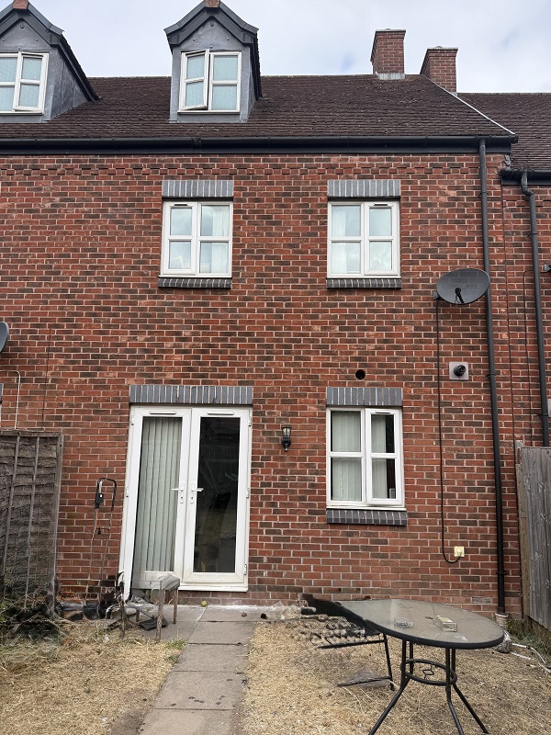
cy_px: 368
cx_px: 276
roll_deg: -1.2
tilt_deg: +8.6
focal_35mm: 24
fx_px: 509
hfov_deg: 56.8
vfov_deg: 71.6
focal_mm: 6.76
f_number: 1.78
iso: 100
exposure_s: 1/2445
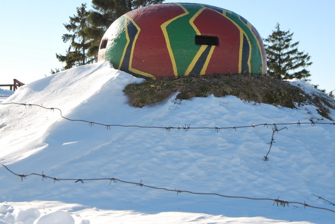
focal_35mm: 82
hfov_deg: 24.7
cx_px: 186
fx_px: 764
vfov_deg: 16.7
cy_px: 77
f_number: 9
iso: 100
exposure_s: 1/200
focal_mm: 40
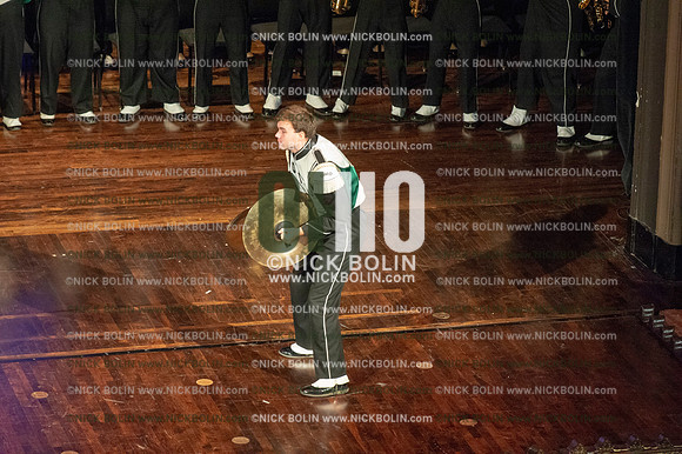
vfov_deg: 6.9
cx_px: 341
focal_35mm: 200
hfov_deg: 10.3
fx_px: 3787
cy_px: 227
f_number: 5.6
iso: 8000
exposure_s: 1/200
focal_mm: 200
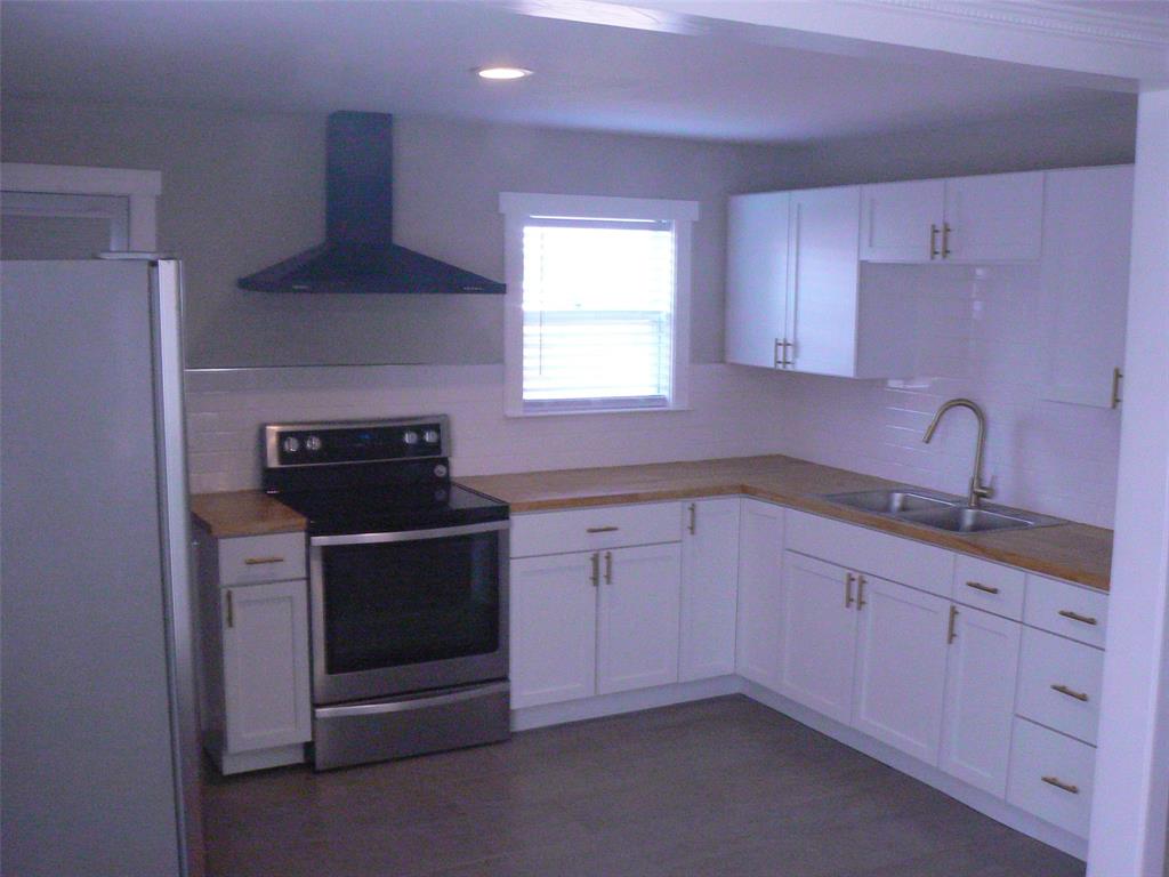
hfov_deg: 51.4
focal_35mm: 36
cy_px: 438
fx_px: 1216
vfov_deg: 39.7
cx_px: 584
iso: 400
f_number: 7.1
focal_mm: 6
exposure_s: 1/20
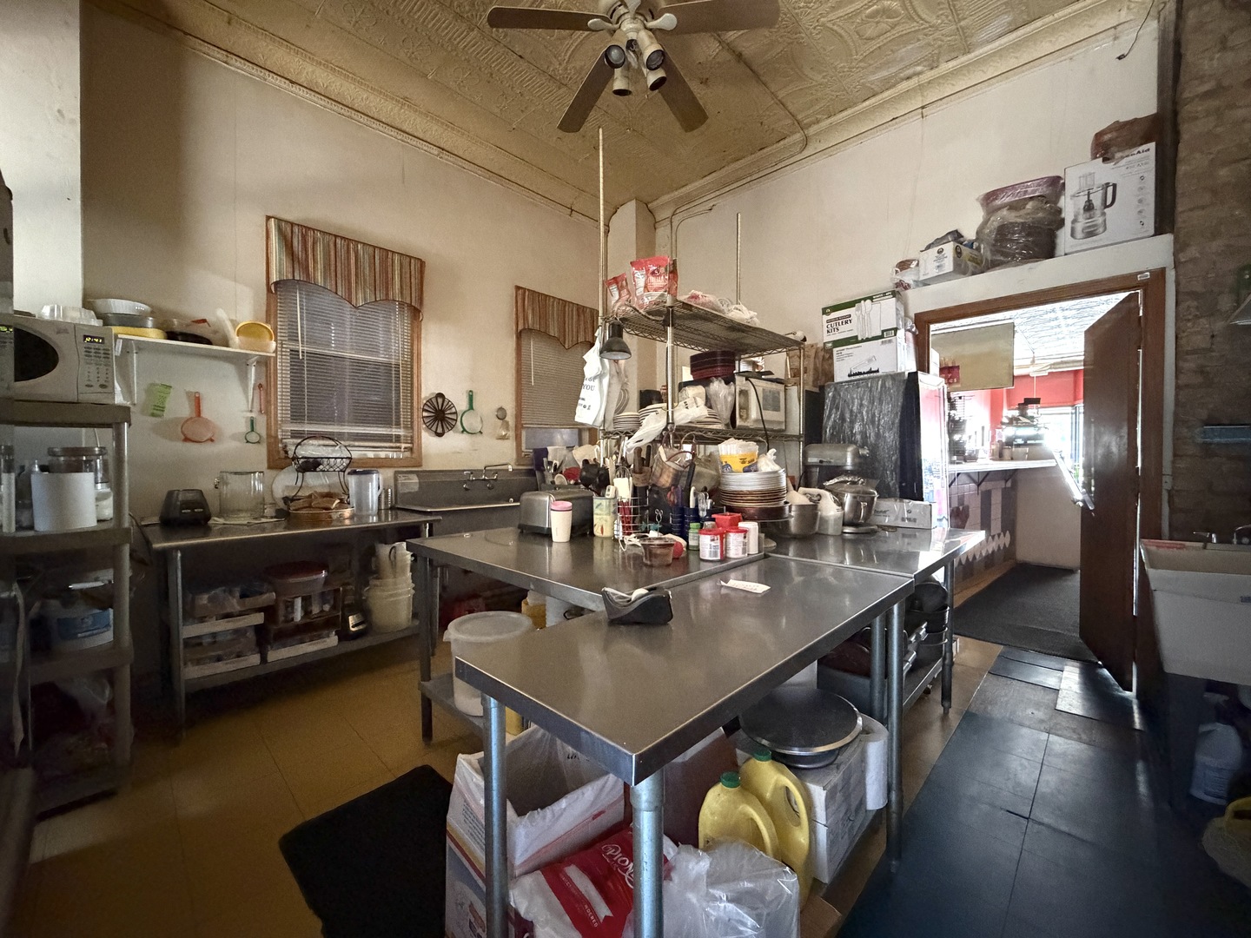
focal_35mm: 14
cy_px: 469
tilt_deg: -1.4
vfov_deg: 85.7
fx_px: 506
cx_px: 626
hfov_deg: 102.1
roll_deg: +0.9
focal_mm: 2.22
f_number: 2.2
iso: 1600
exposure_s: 1/35
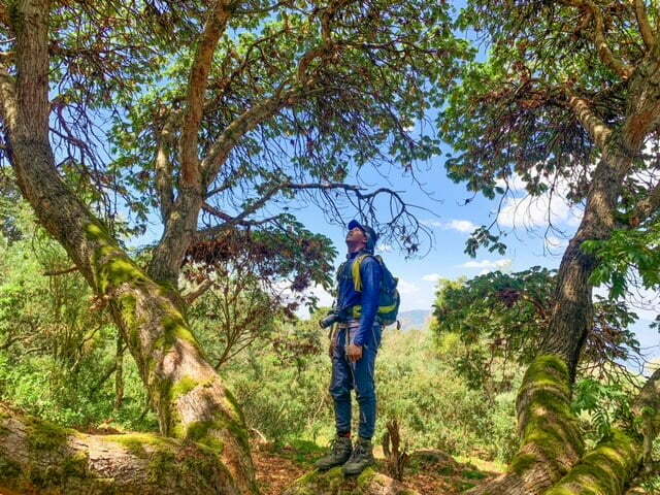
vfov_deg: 53.1
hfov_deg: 67.3
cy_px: 248
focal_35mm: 26
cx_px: 330
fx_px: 496
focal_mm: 4.25
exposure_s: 1/950
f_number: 1.8
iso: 25
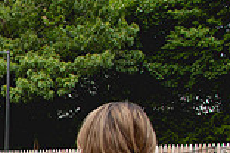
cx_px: -136
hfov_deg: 19.3
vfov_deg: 14.0
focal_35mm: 89
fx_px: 569
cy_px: 252
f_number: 5
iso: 200
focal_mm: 24
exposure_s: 1/125
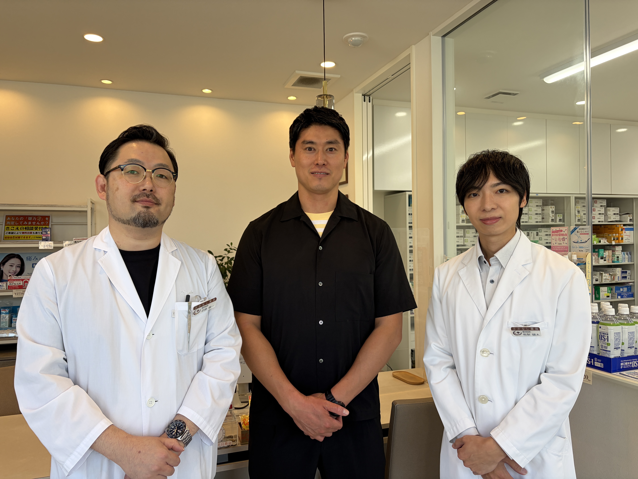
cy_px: 240
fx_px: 479
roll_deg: +1.1
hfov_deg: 67.3
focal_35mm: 26
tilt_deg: +0.5
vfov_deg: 53.1
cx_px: 319
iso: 32
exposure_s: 1/171
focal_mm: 5.96
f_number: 1.6
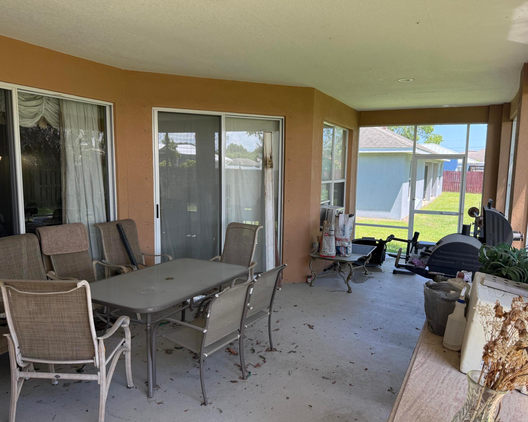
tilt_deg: -6.6
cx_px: 279
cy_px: 213
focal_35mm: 26
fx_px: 406
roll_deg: -1.0
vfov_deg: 54.9
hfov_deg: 66.0
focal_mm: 6.76
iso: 100
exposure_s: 1/252
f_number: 1.78
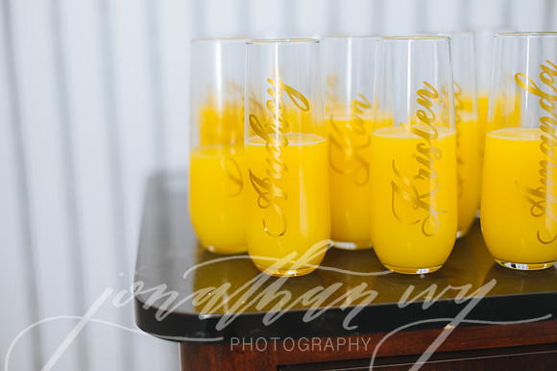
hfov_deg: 39.6
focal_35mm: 50
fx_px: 773
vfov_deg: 27.0
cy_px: 186
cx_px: 278
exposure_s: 1/100
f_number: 2.2
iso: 250
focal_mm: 50
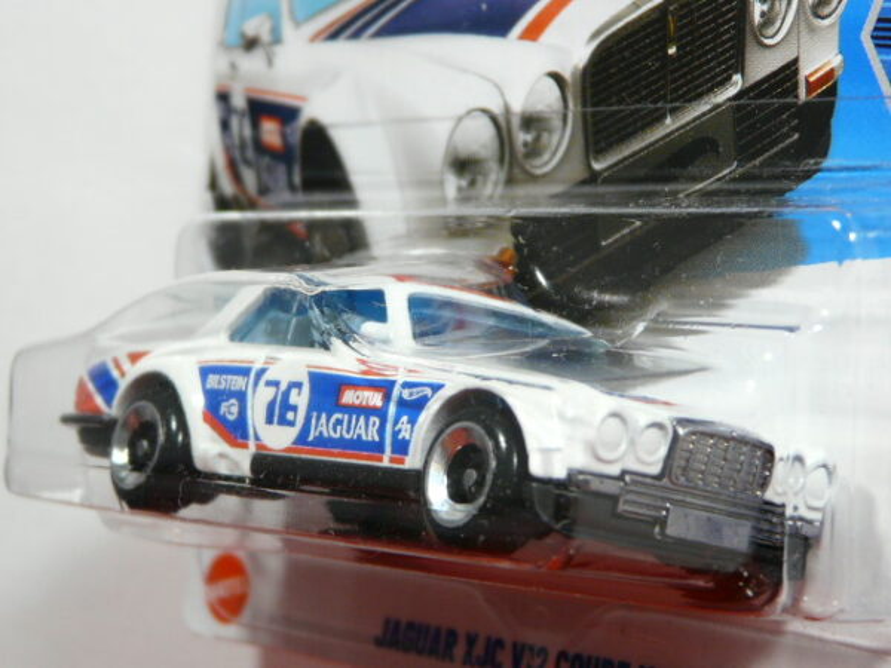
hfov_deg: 18.4
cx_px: 446
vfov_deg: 13.8
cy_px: 334
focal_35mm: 107
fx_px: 2754
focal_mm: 11.1
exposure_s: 1/50
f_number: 3.2
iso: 125
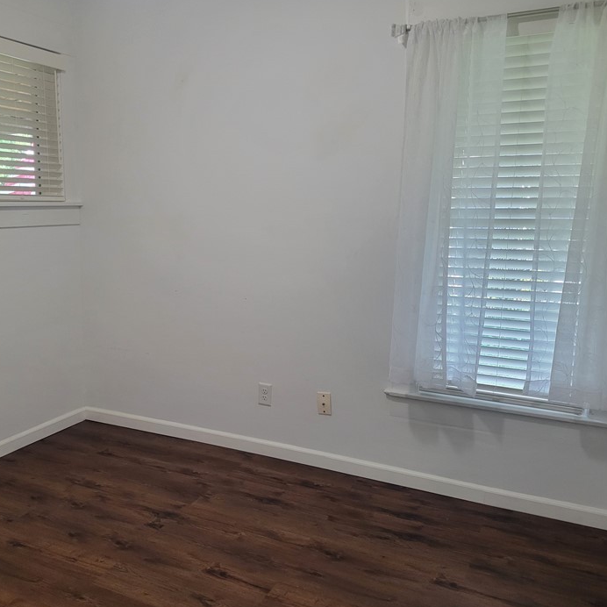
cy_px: 325
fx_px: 675
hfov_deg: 48.0
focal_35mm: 34
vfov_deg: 48.4
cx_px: 225
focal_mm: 5.4
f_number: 1.8
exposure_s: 1/120
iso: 250
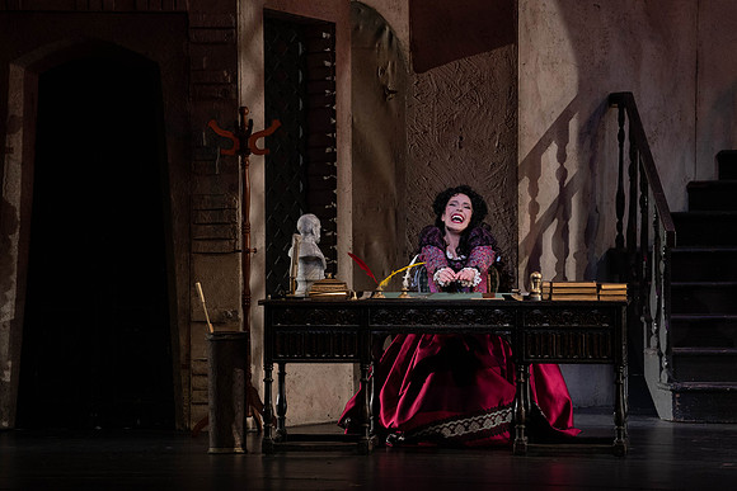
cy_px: 246
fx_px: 4095
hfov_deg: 10.3
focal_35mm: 200
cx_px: 368
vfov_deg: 6.9
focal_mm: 200
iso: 3200
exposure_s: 1/250
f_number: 7.1
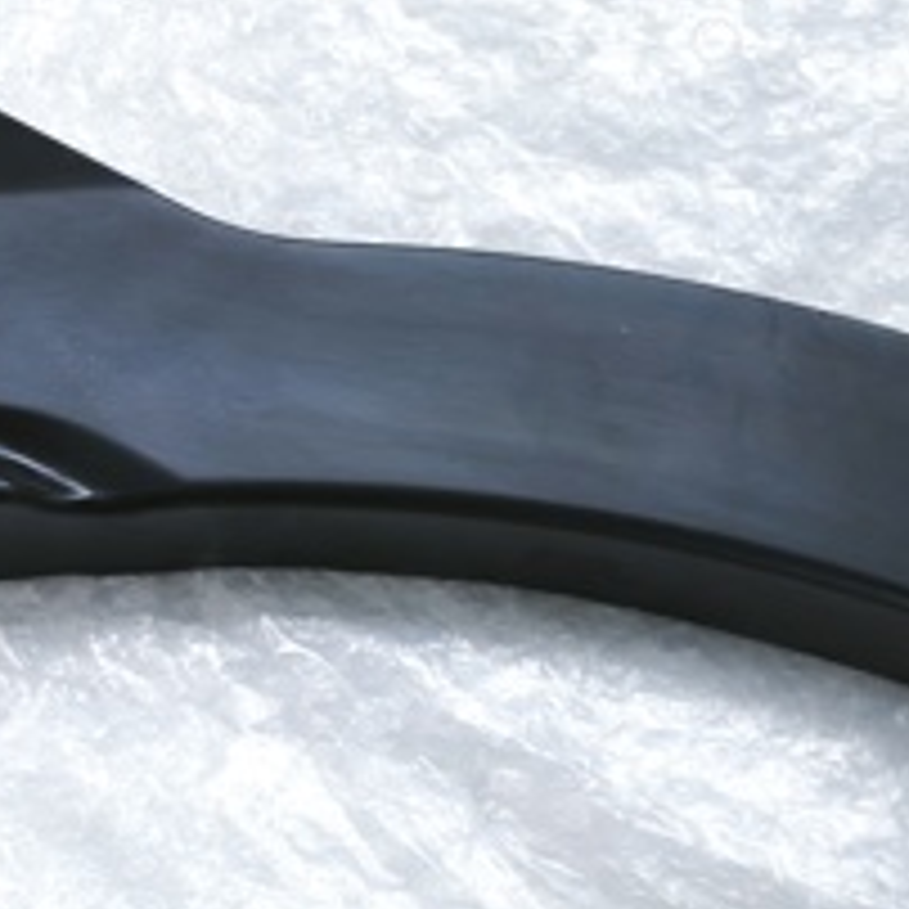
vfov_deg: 17.7
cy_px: 428
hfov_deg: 17.2
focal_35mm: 98
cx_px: -63
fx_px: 2912
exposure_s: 1/50
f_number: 1.7
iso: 400
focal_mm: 5.35
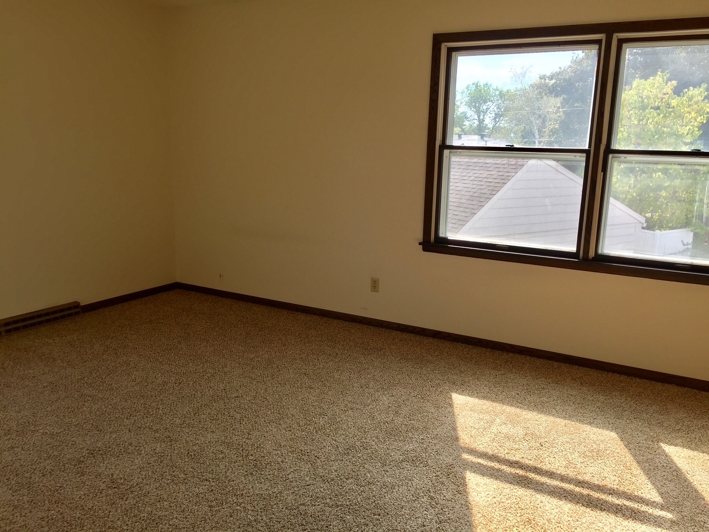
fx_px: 594
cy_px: 266
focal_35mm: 29
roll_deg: -2.1
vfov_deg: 48.2
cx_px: 354
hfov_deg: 61.7
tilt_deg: -11.2
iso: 32
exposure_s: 1/304
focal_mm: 4.15
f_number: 2.2
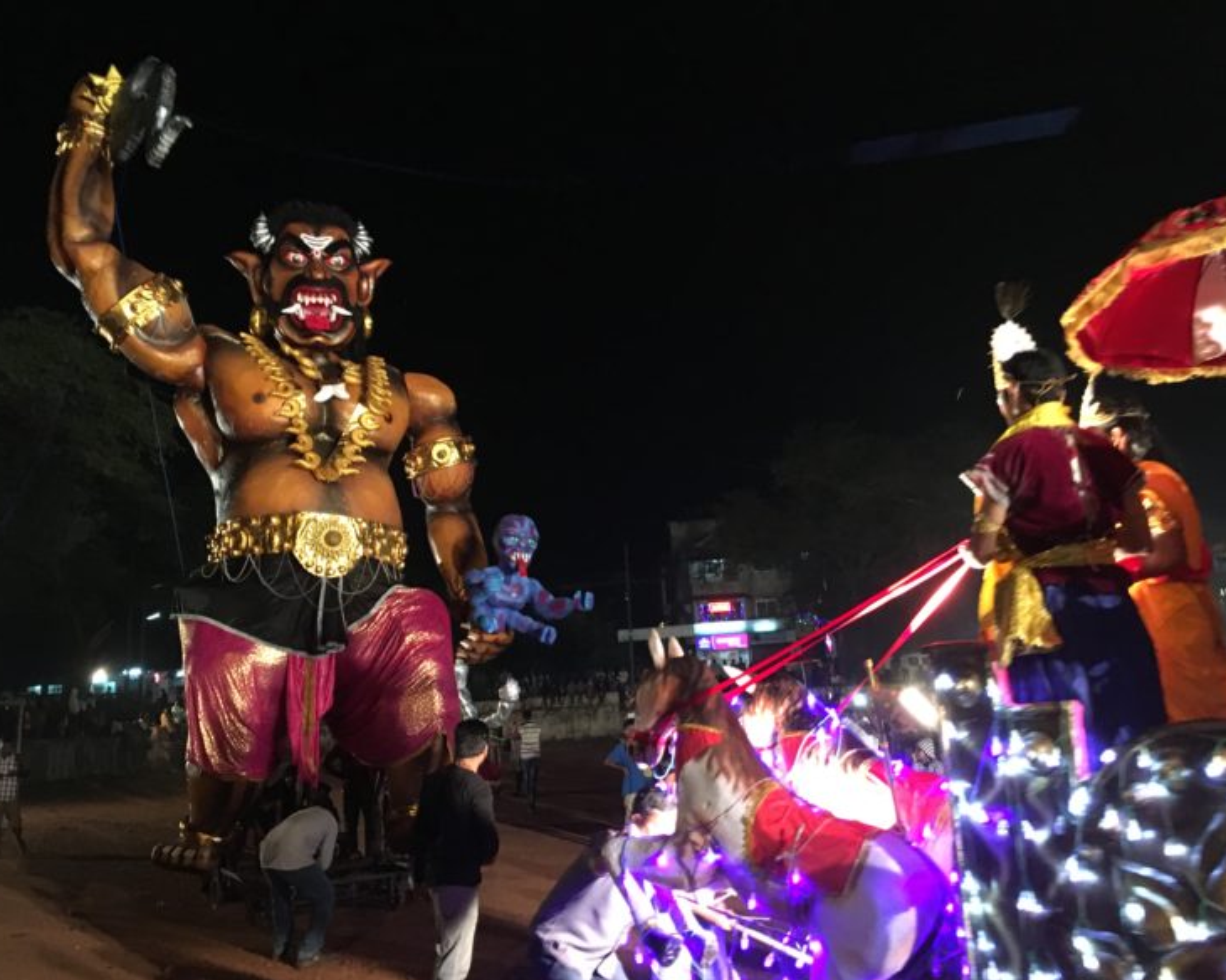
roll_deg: +3.5
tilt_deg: +12.2
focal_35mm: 31
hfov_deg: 57.2
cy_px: 490
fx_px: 1125
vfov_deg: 47.1
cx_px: 595
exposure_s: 1/17
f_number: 2.2
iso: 250
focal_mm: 4.15
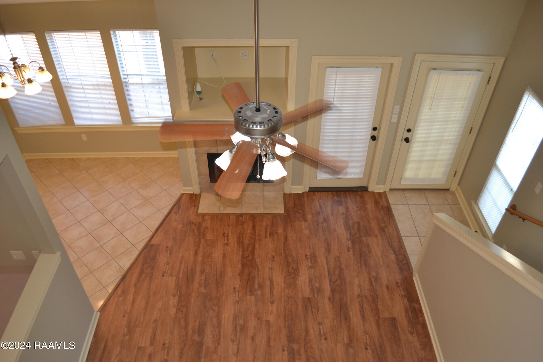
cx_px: 272
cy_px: 181
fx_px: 407
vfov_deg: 47.9
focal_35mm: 27
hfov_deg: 67.4
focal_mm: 18
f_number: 3.5
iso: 400
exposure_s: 1/60
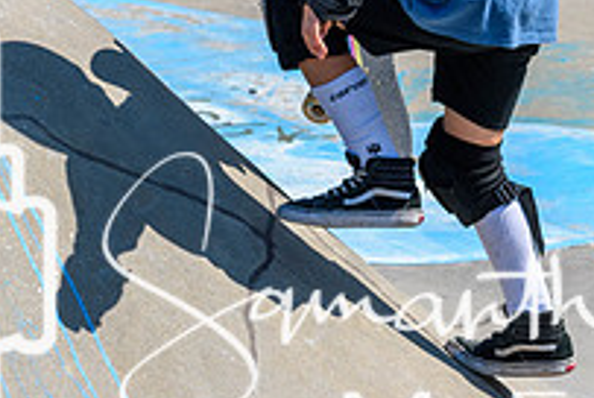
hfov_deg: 4.9
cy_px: 40
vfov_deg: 3.3
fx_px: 6923
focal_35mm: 419
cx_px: 474
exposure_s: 1/1000
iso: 200
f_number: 8
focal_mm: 98
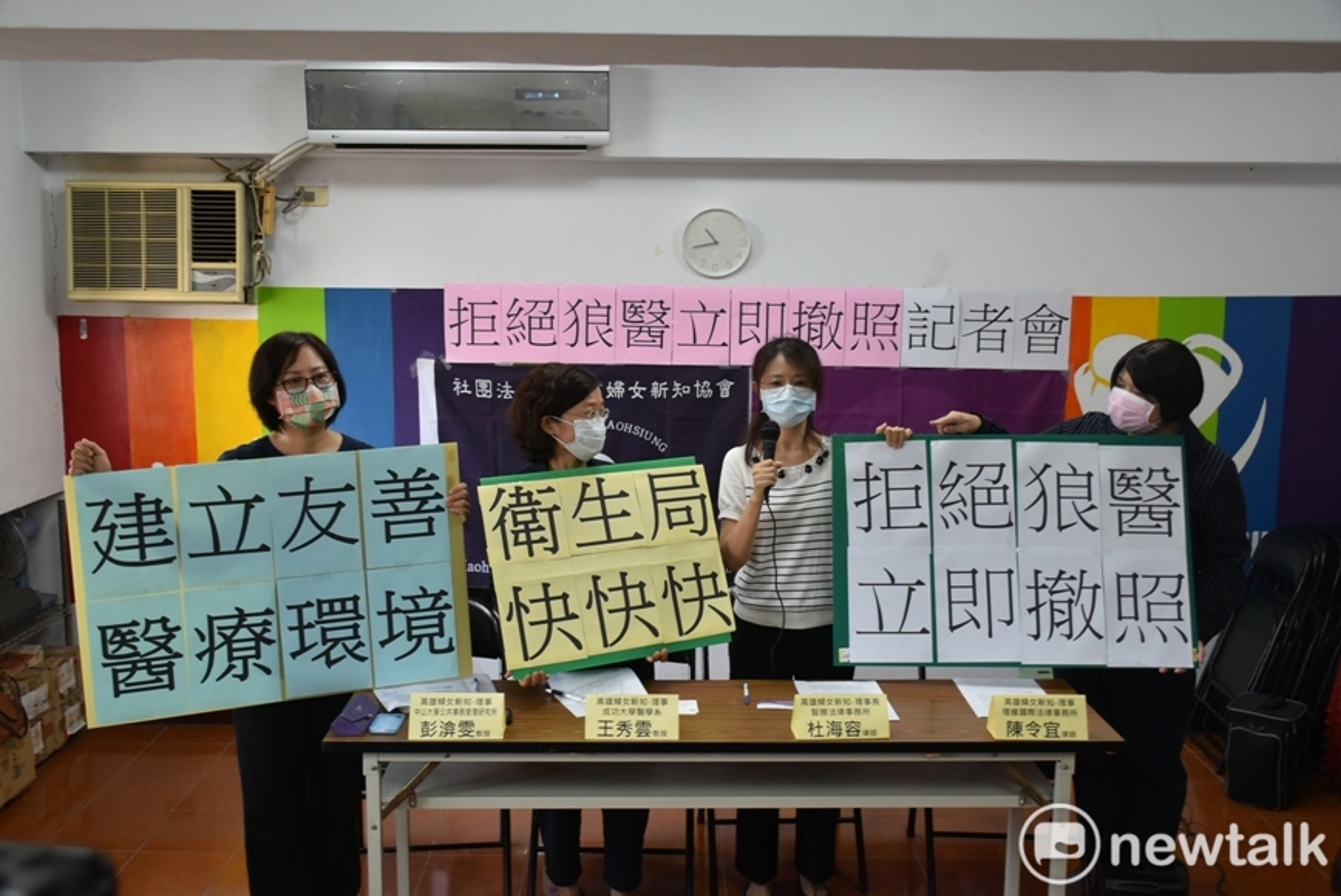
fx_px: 1286
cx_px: 670
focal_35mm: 34
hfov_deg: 55.1
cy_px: 448
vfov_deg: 38.4
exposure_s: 1/60
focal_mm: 23
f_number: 5
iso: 450
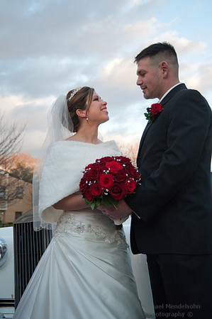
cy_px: 160
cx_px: 106
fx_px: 443
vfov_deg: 39.6
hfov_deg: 26.9
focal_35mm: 50
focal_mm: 50
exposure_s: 1/1250
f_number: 4.8
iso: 2000
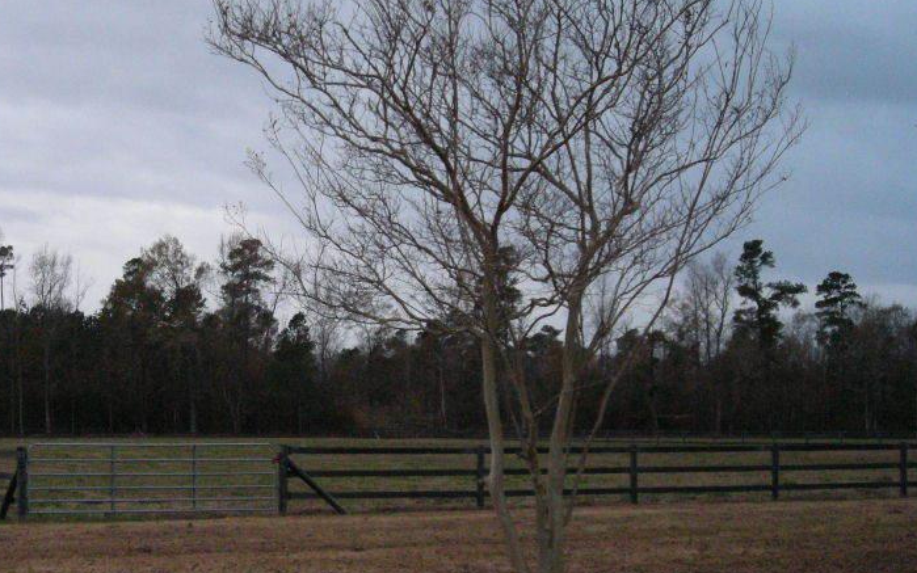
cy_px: 391
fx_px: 1475
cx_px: 258
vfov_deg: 21.9
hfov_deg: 34.0
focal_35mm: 59
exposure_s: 1/60
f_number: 3.2
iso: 293
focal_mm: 6.3
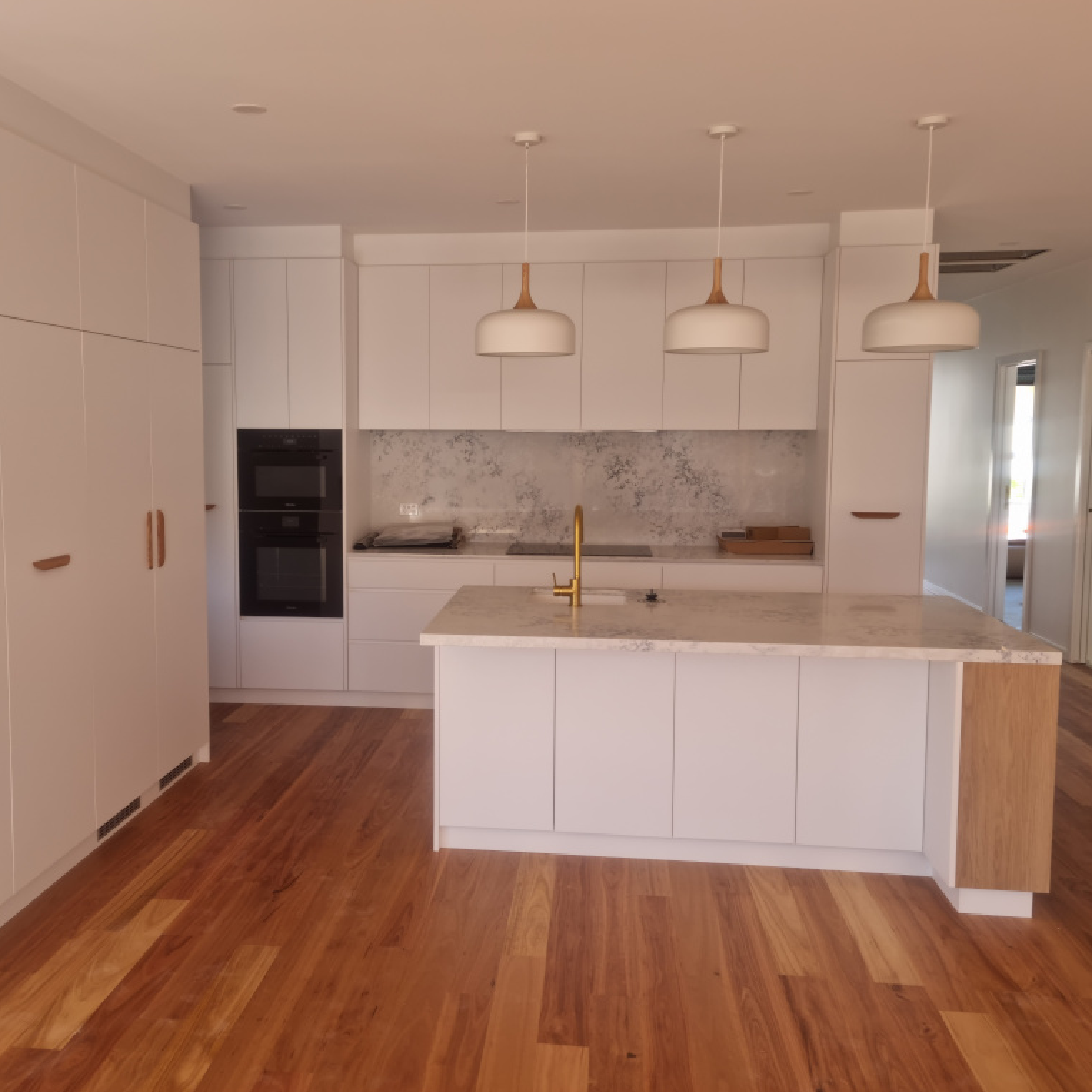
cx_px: 442
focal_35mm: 32
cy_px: 547
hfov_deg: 50.8
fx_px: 1142
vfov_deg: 51.1
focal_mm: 5.9
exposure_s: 1/100
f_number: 2
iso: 32
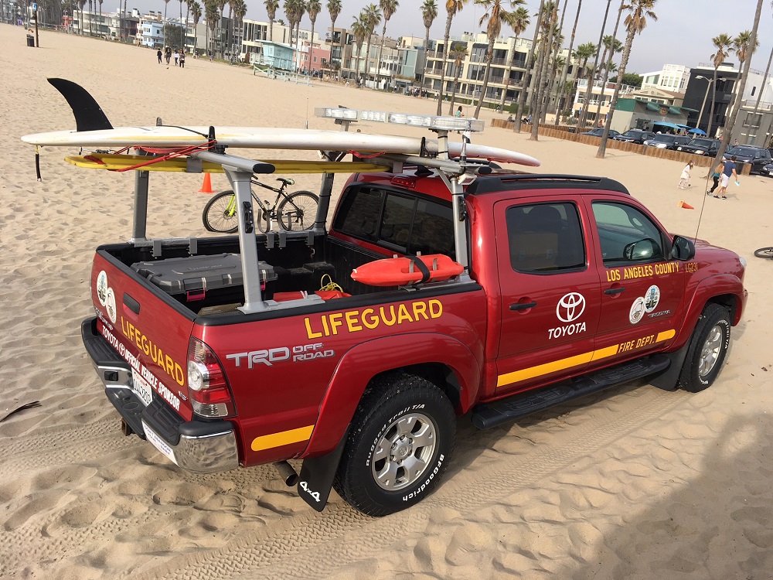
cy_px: 290
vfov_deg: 48.2
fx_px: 648
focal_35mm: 29
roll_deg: -9.1
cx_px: 386
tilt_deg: -18.8
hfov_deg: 61.7
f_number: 2.2
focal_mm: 4.15
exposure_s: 1/615
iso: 25
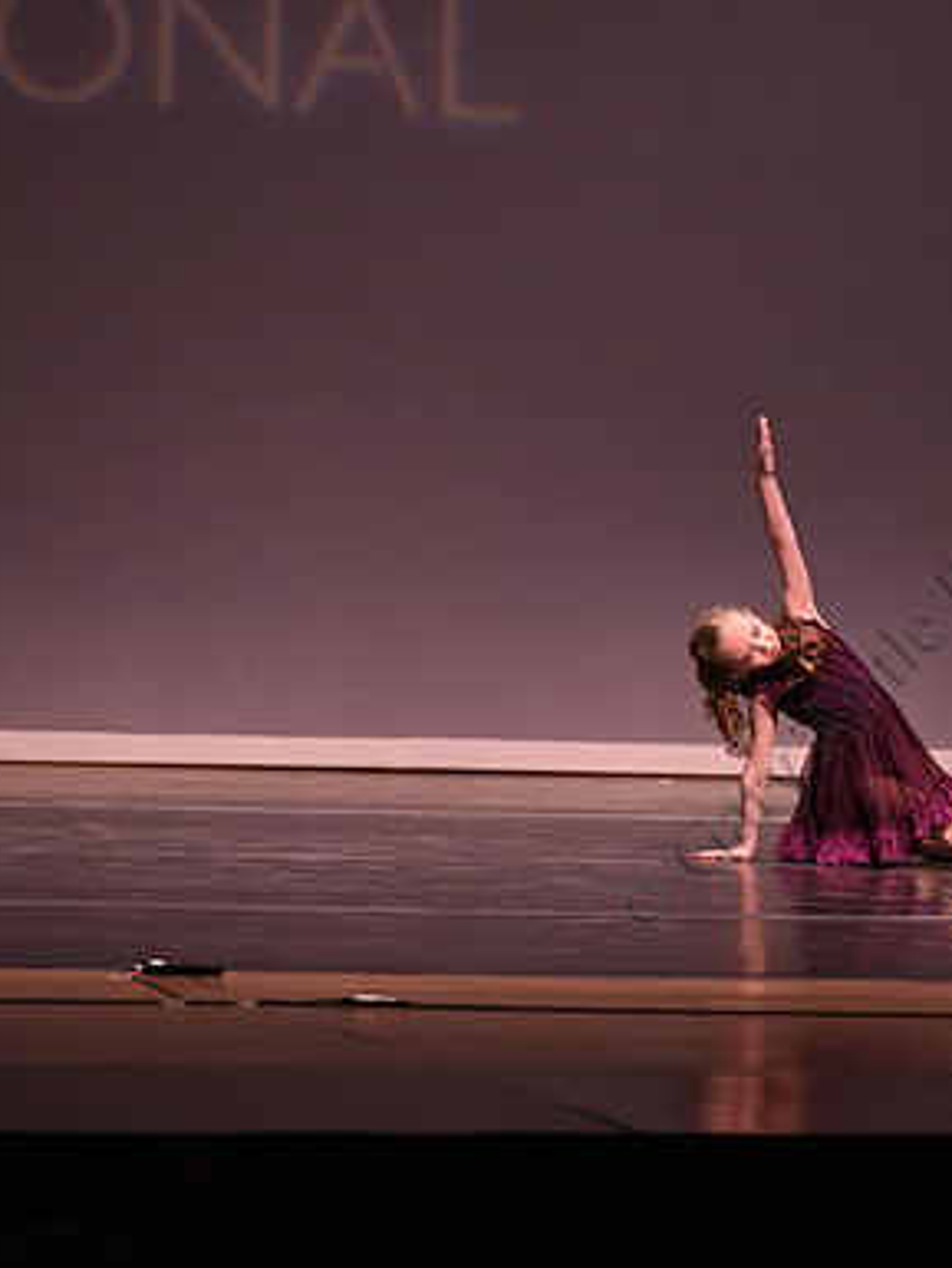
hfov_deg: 5.1
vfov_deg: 6.8
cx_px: 929
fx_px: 10628
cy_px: 634
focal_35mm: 290
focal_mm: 200
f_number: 4
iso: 2000
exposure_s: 1/250
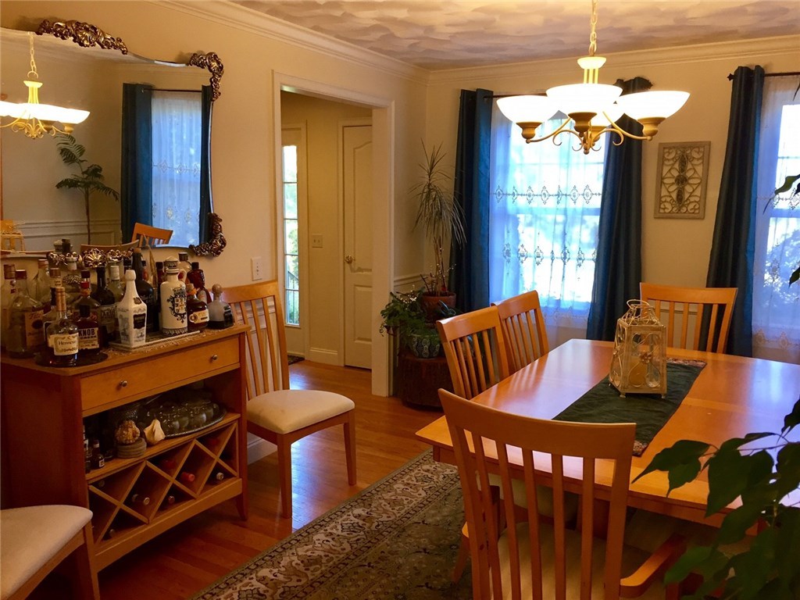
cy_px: 300
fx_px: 670
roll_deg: -0.5
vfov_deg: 48.2
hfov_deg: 61.7
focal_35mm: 29
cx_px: 400
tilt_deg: -8.4
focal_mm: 4.15
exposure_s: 1/30
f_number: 2.2
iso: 40
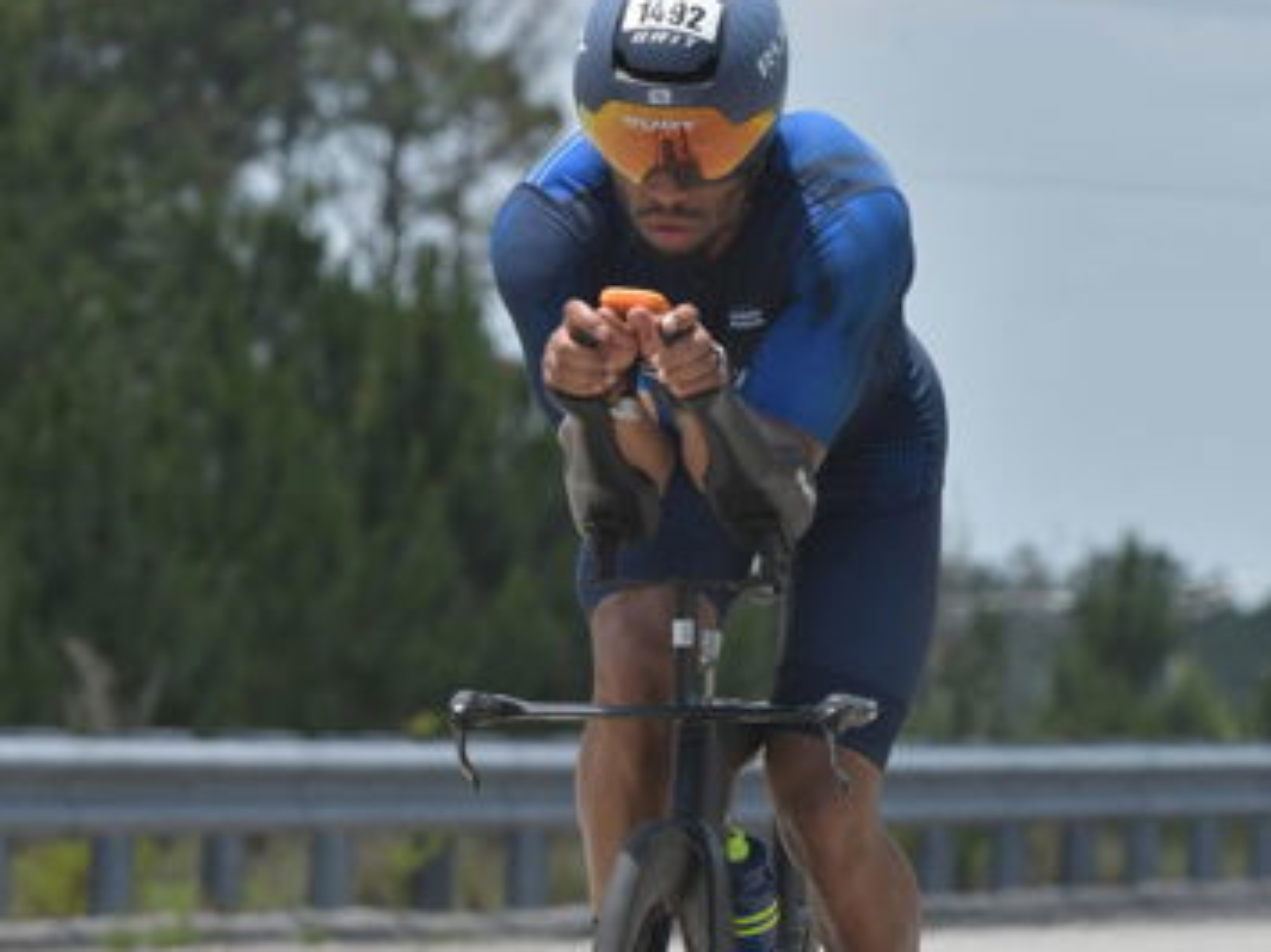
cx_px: 702
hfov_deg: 3.7
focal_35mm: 536
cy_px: 587
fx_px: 19674
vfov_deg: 2.8
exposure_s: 1/2000
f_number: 8
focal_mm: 200
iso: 450
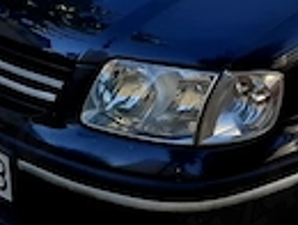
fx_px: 914
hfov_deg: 17.4
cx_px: 387
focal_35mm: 106
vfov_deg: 13.3
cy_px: -99
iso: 50
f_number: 1.8
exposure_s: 1/714
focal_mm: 5.54
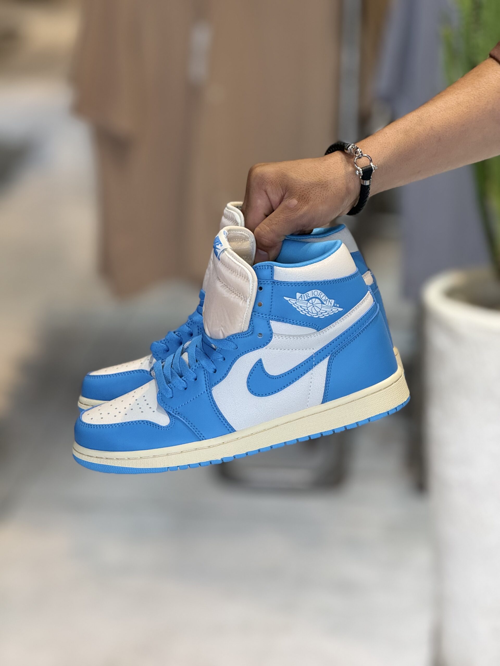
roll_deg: -1.7
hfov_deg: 12.3
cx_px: 250
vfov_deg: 16.4
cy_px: 333
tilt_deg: -16.5
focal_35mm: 120
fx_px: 2311
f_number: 2.8
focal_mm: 15.66
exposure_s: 1/100
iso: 100
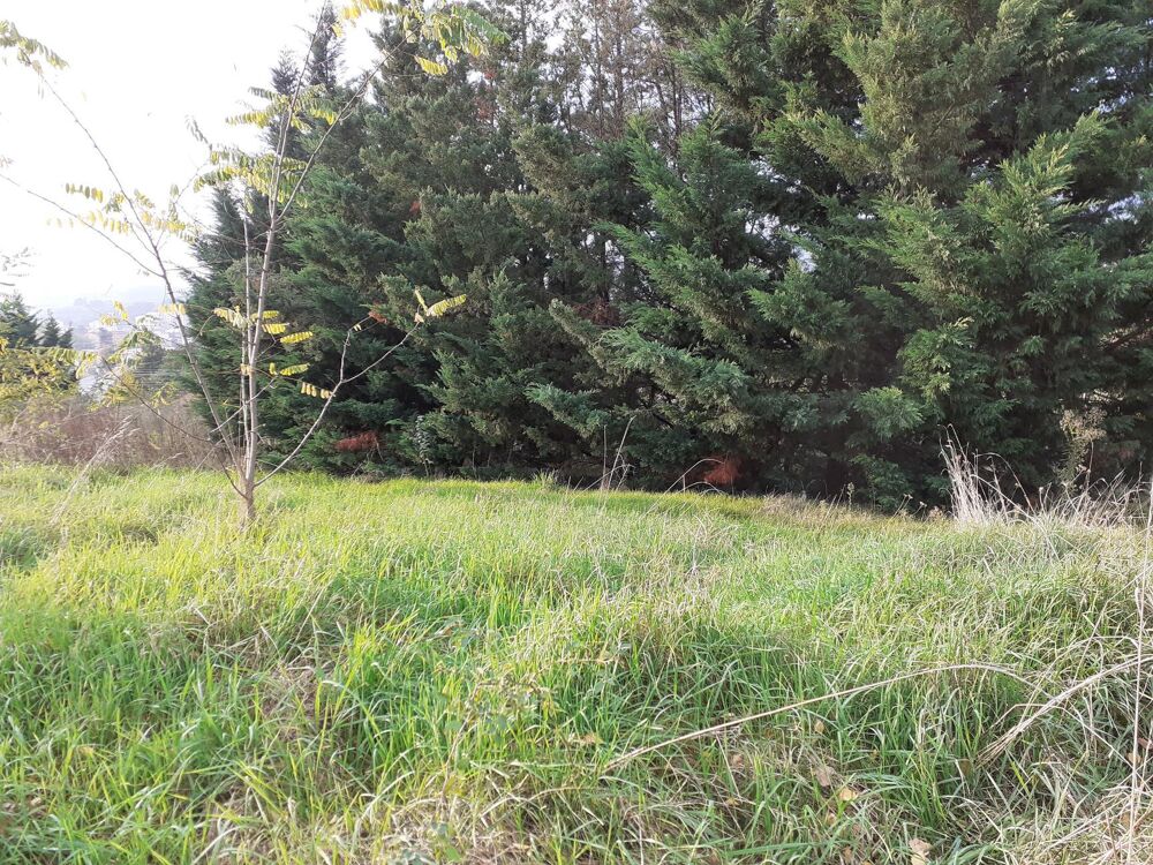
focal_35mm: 27
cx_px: 576
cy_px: 432
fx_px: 899
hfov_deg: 65.3
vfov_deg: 51.4
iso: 40
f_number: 1.9
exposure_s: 1/234
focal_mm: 3.6
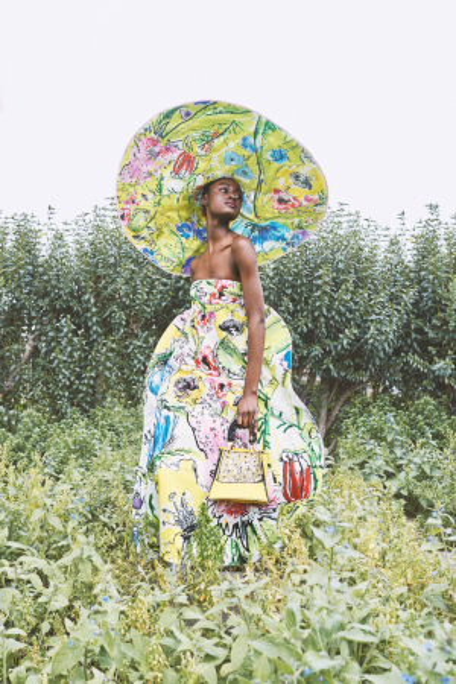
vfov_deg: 54.4
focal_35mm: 35
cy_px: 342
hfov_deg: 37.9
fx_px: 665
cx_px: 228
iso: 640
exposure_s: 1/125
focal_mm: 35
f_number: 4.5
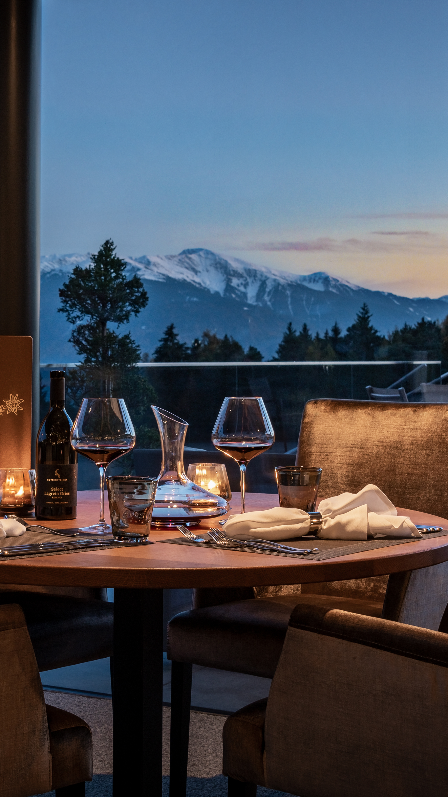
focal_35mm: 63
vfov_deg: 33.3
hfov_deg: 19.0
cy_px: 398
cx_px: 140
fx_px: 1331
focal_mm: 40
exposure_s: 2.5
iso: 320
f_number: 13
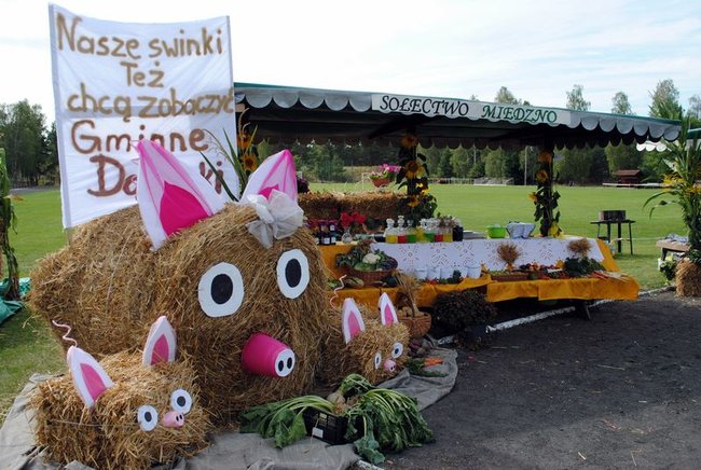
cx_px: 350
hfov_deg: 61.8
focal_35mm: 30
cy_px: 235
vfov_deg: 43.8
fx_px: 585
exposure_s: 1/200
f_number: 7.1
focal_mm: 20
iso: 100
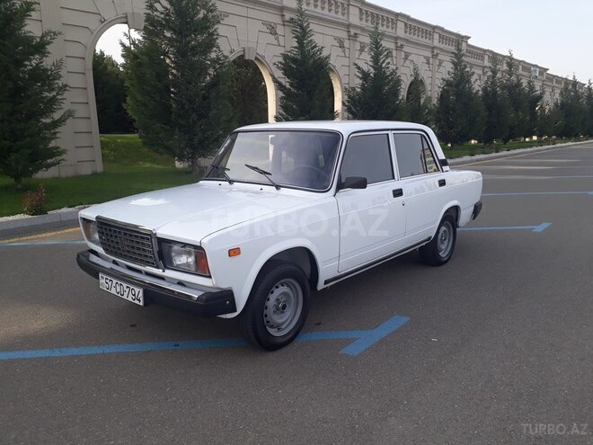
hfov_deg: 65.3
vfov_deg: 51.4
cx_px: 296
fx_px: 463
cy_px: 222
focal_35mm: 27
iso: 40
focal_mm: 3.6
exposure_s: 1/580
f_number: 1.9
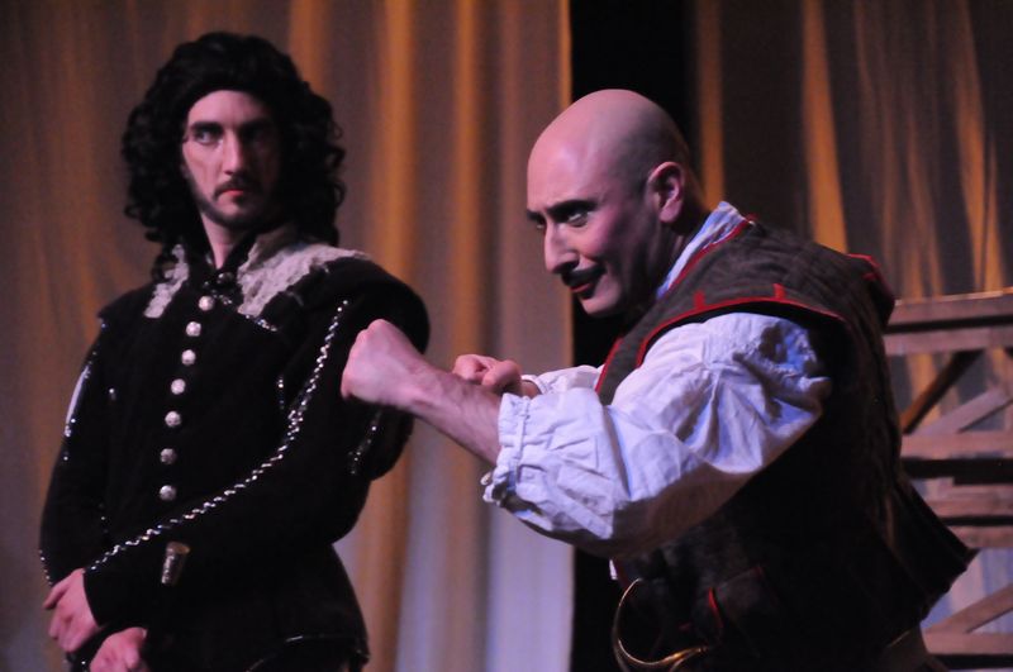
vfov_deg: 8.7
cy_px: 336
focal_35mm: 158
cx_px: 506
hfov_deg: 13.1
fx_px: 4426
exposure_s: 1/50
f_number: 5.6
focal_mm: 105
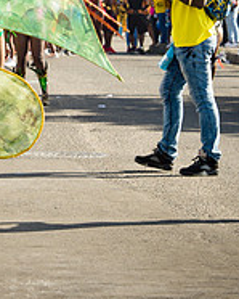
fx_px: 2995
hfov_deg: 4.5
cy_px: 24
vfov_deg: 5.7
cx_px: -106
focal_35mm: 339
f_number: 8
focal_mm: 116
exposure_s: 1/200
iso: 100
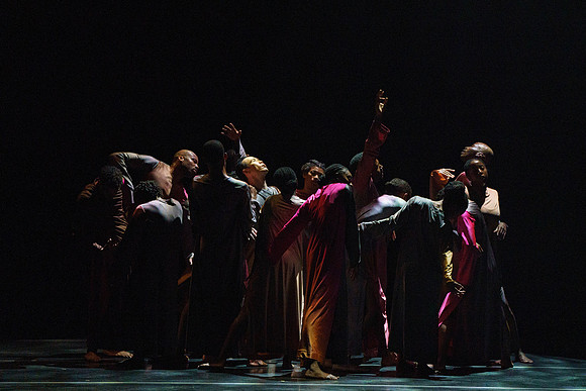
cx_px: 301
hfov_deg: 6.5
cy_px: 157
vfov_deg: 4.4
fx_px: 5130
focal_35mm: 315
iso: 6400
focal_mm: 262
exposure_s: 1/250
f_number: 5.6
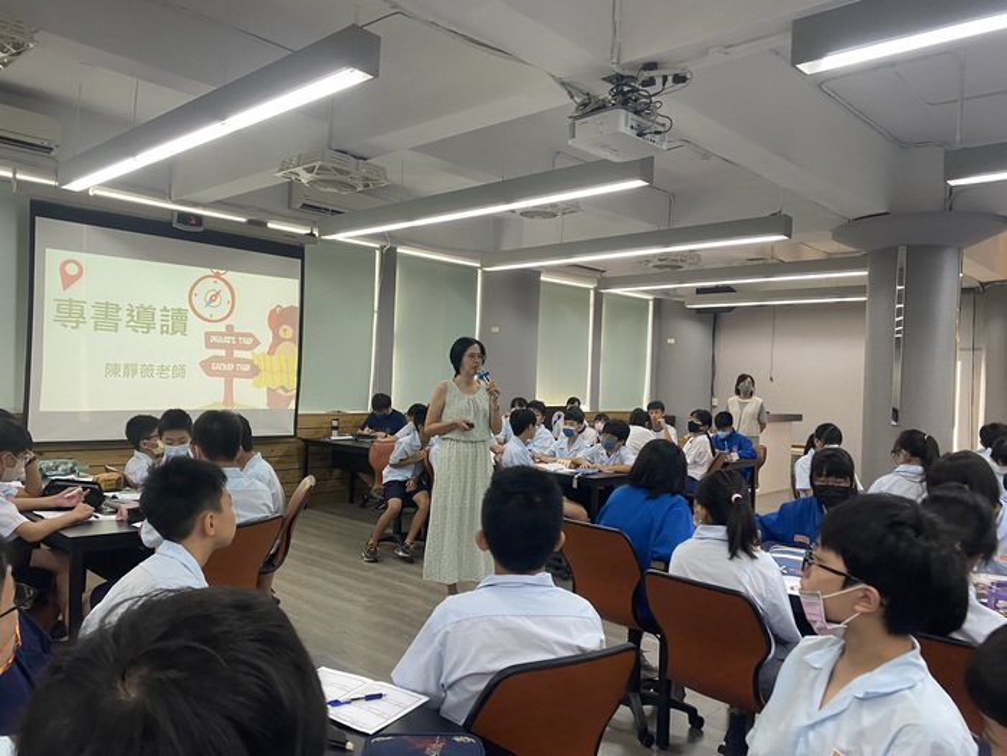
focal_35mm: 26
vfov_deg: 53.1
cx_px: 504
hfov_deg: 67.3
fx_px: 756
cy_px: 378
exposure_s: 1/60
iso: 100
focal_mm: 4.25
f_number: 1.8
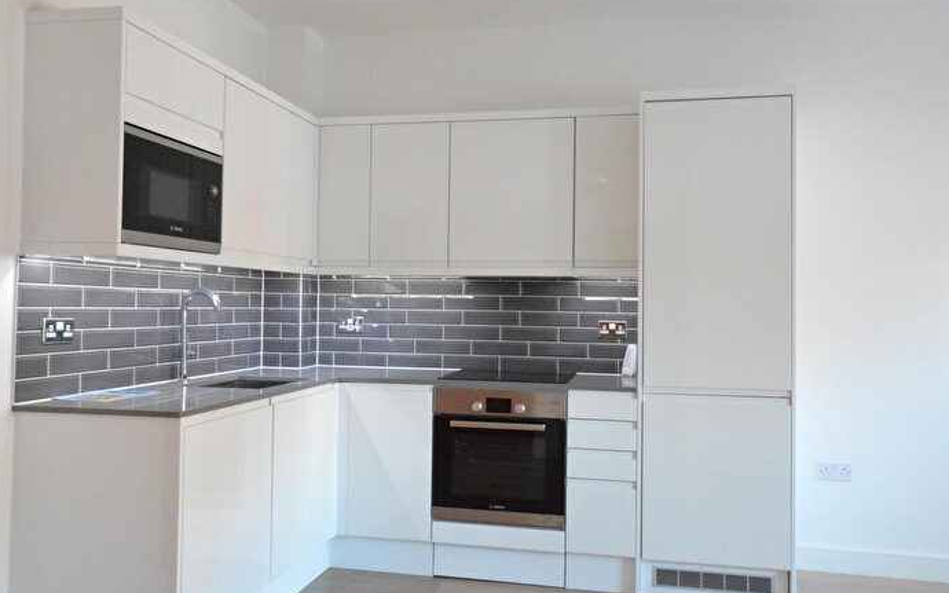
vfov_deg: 40.6
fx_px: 802
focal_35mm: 31
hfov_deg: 61.2
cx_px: 474
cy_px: 290
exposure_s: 1/30
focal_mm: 20
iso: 5600
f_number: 11
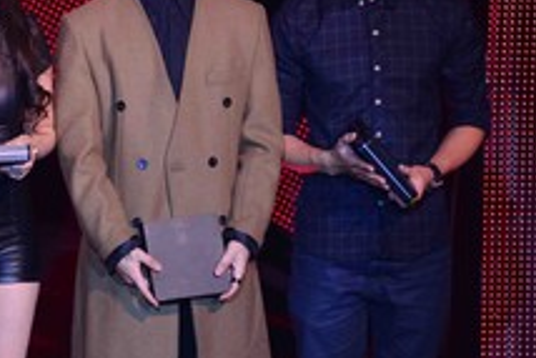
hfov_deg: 4.0
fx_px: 7732
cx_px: 60
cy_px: 156
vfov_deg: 2.7
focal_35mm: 519
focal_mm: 185
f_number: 4
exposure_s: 1/200
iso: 800
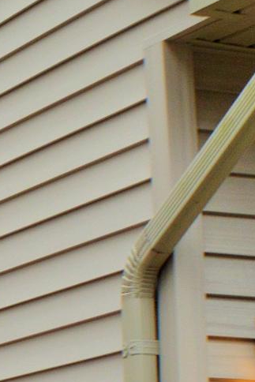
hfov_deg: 5.6
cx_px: -631
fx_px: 2367
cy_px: 434
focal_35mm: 223
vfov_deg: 9.1
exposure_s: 1/80
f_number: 4.5
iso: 400
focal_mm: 24
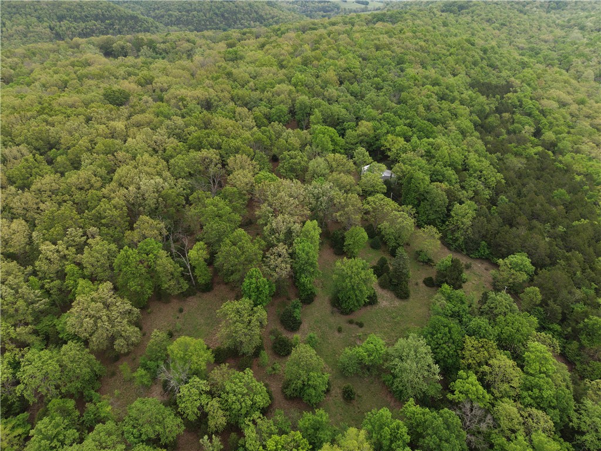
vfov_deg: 56.8
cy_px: 226
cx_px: 300
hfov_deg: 71.6
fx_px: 417
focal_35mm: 24
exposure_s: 1/725
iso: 100
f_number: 1.8
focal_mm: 8.67
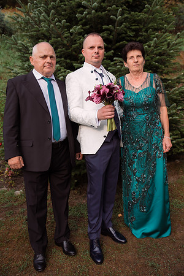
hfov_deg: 41.1
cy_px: 138
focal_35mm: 32
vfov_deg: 58.7
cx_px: 92
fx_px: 245
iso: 320
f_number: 4
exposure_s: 1/500
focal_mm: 32
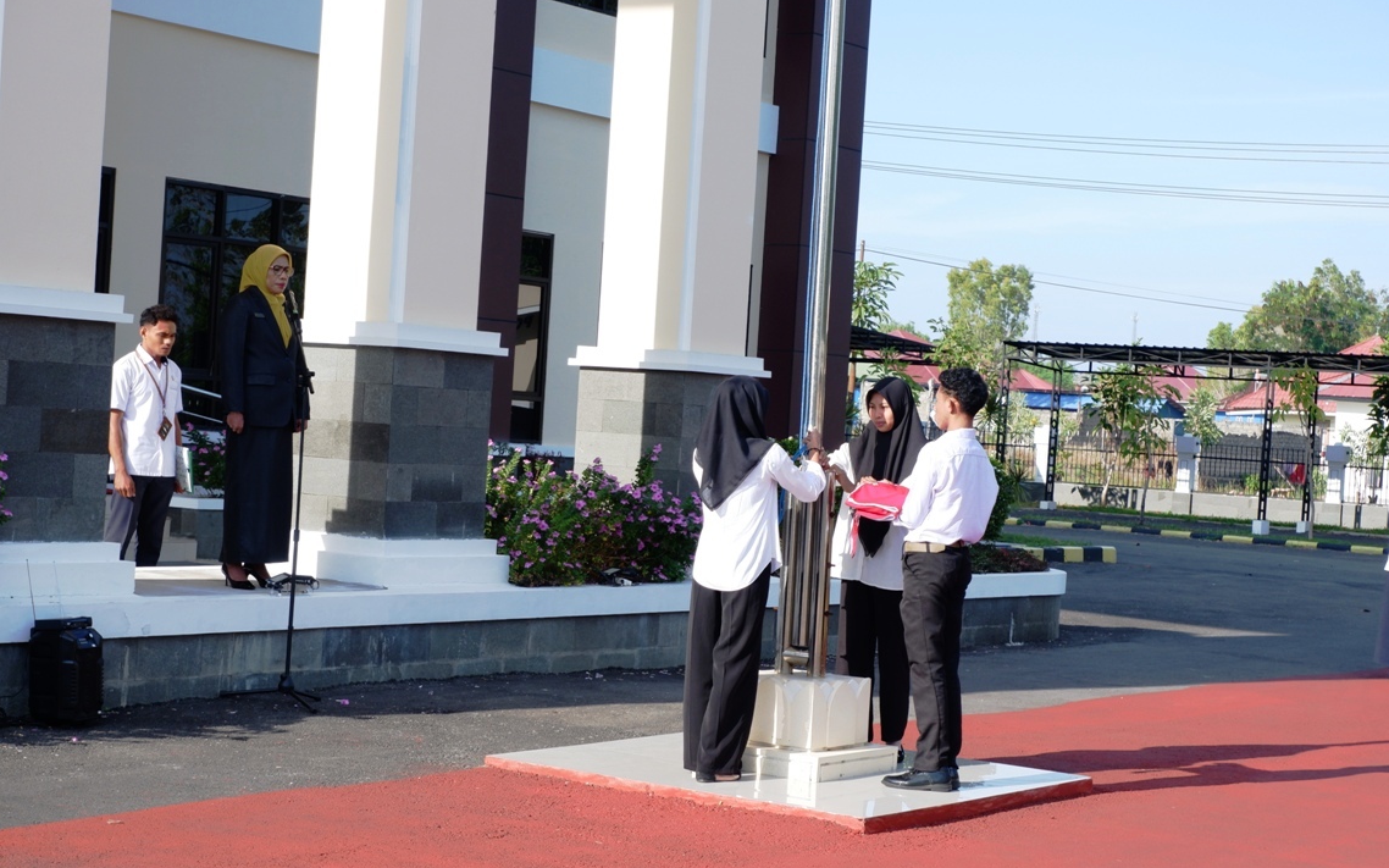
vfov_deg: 20.0
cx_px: 702
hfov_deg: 31.5
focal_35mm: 65
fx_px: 2460
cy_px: 443
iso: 200
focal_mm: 42
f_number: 5.6
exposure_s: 1/600
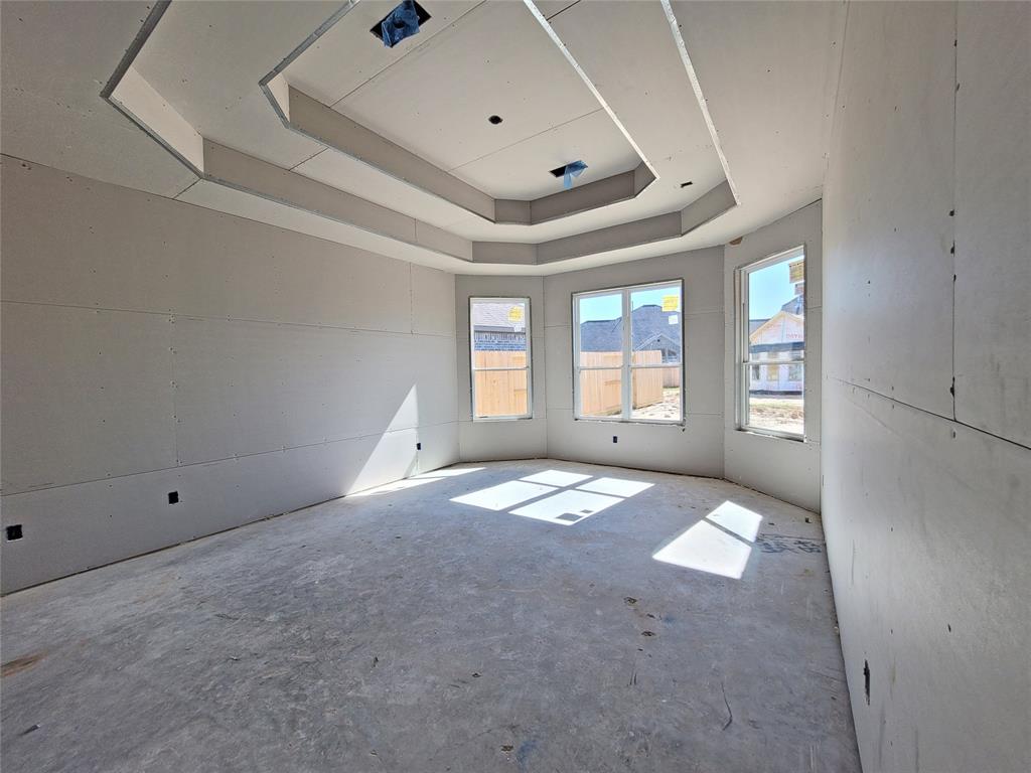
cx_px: 516
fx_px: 387
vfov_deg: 89.9
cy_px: 386
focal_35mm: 13
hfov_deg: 106.2
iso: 40
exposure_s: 1/259
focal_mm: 1.74
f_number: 2.2
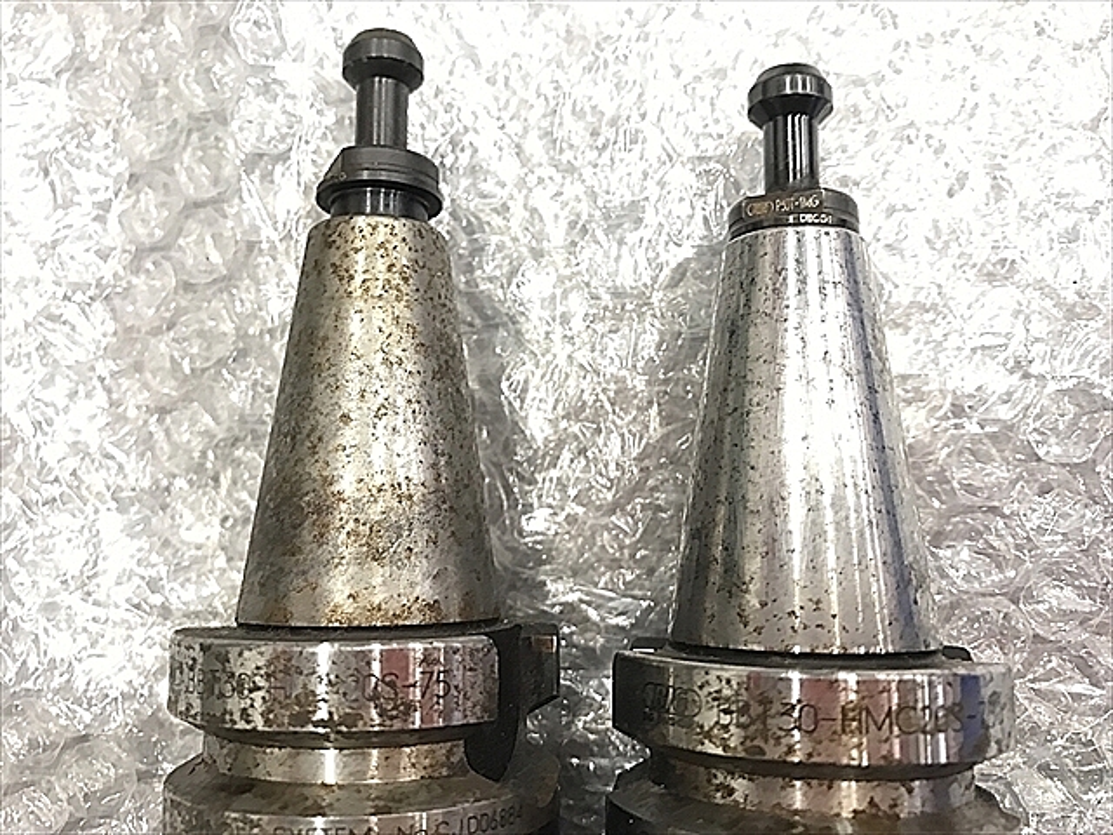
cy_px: 418
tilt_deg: -84.4
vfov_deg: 49.7
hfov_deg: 63.4
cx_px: 556
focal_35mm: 28
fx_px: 900
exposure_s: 1/15
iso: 50
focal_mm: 3.99
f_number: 1.8
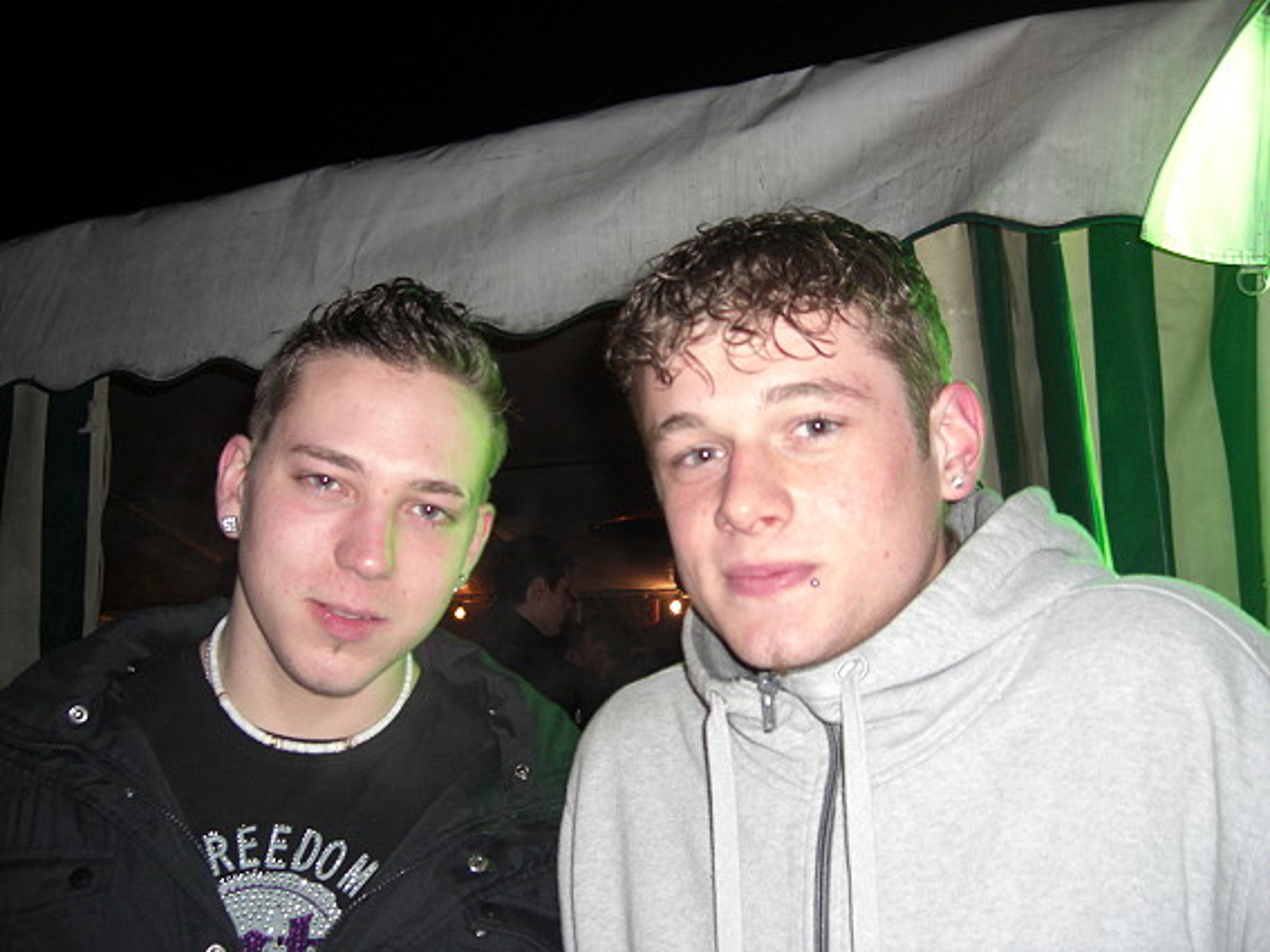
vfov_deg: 37.7
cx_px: 635
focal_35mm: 38
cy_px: 476
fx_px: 1394
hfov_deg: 49.0
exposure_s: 1/60
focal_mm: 7.9
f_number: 2.8
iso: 200
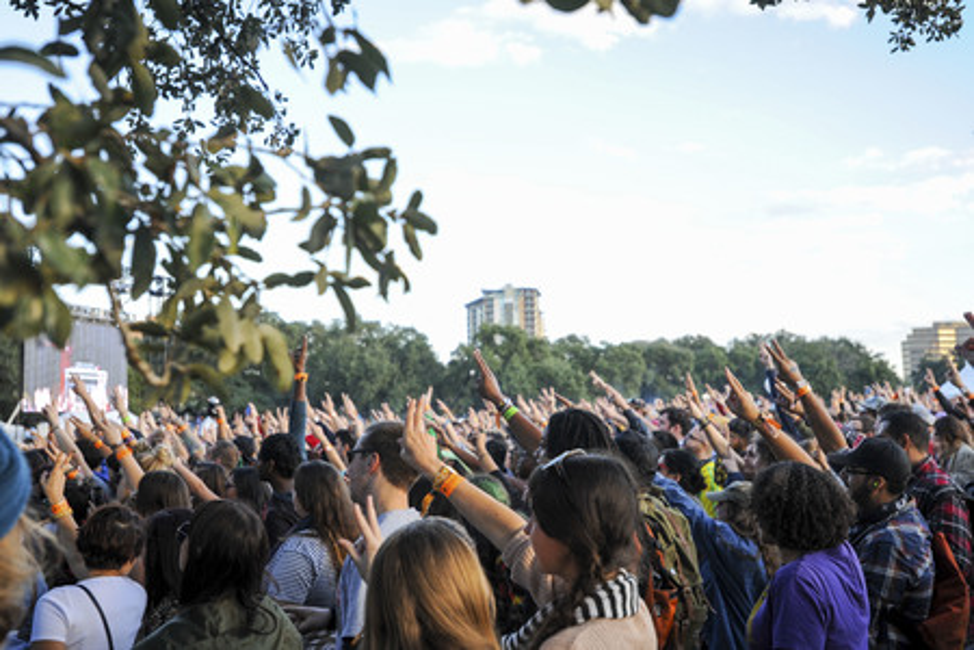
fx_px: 947
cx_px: 487
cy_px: 325
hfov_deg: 54.4
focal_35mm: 35
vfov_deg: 37.9
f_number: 3.2
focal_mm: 35
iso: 1000
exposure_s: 1/800
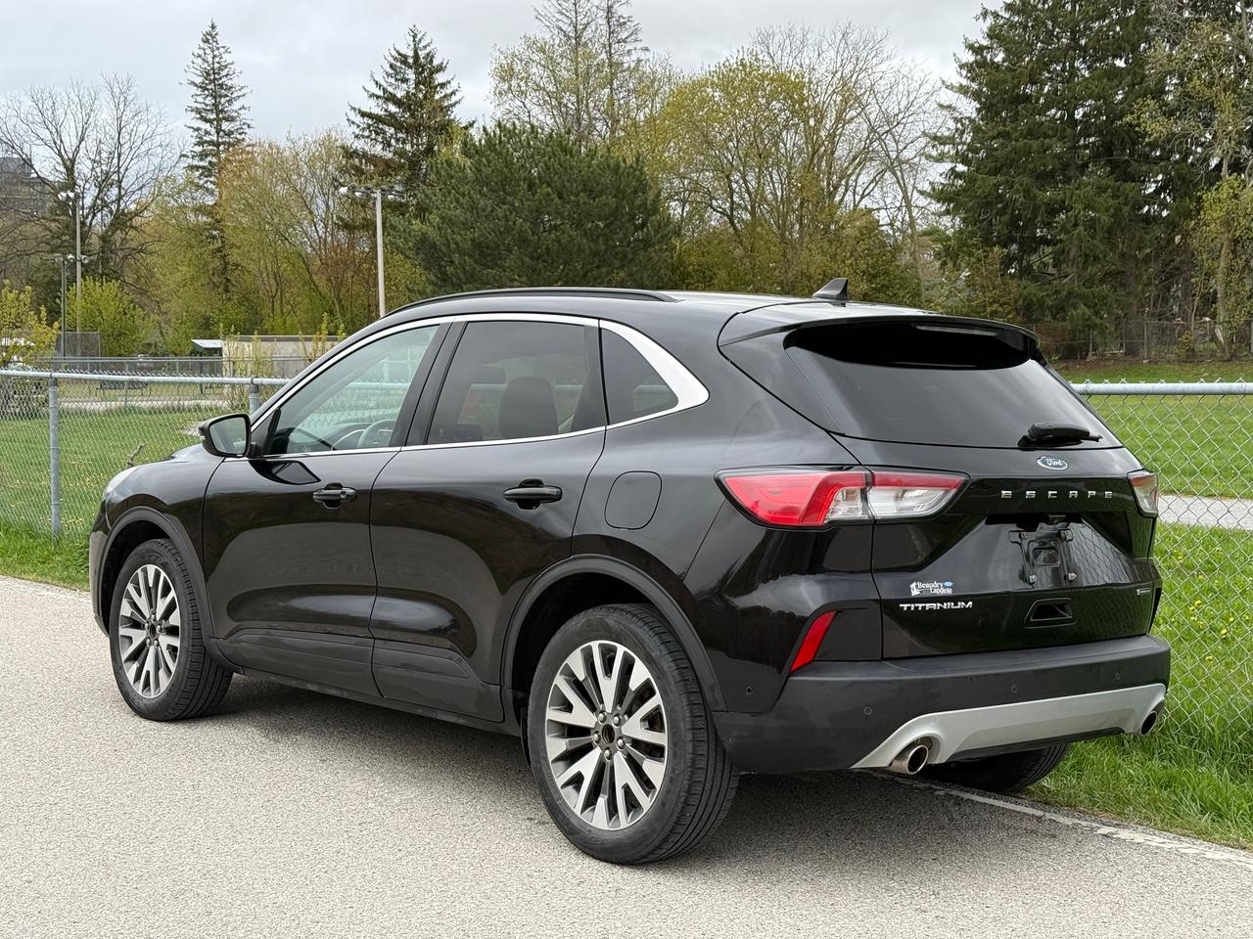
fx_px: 1737
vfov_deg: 30.3
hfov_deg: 39.7
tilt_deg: -3.4
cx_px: 626
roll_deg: -0.5
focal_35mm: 48
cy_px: 470
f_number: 1.78
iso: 80
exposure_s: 1/302
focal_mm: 6.76
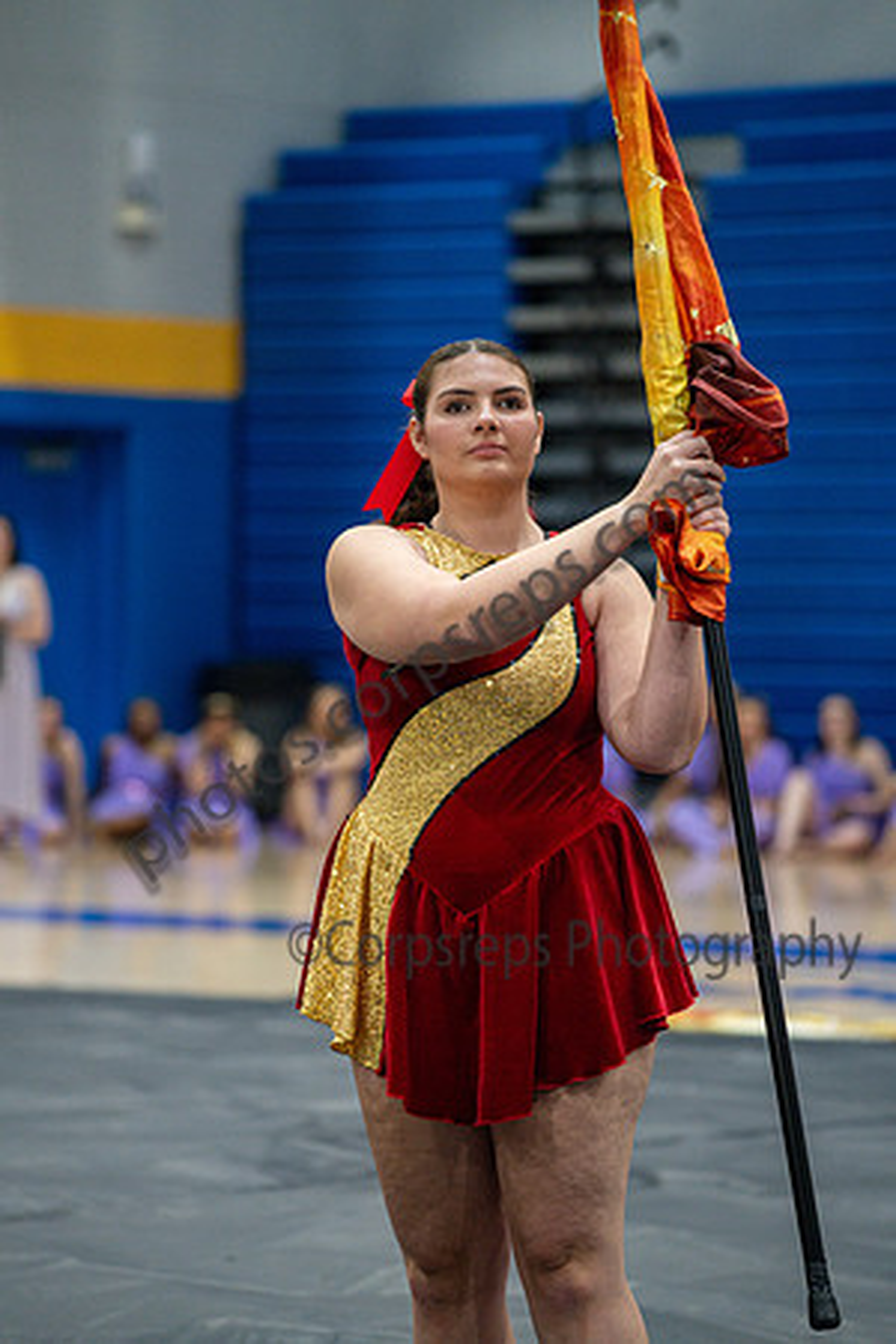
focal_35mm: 160
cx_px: 448
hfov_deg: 8.6
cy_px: 672
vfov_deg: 12.8
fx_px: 5973
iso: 5600
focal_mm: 160
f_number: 4
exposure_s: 1/500
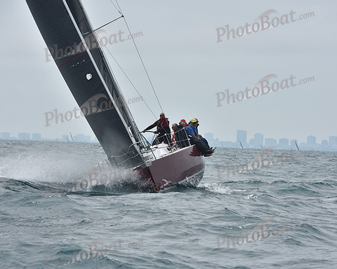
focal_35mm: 210
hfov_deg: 9.2
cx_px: 180
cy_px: 135
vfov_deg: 7.4
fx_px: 2095
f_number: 11
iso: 250
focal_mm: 185
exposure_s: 1/800
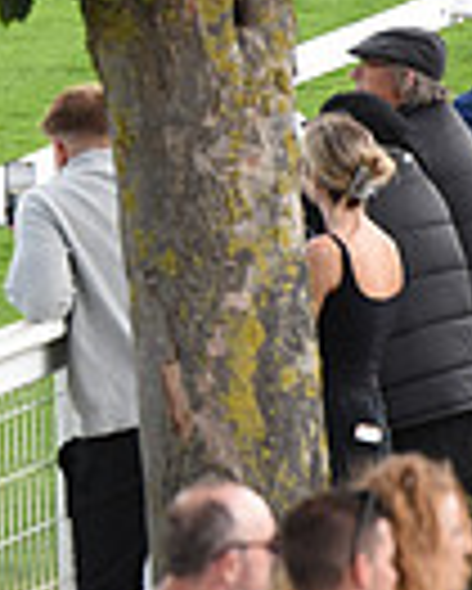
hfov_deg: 1.9
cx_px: -751
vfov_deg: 2.3
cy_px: -52
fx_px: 14511
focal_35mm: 832
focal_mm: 200
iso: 640
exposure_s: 1/1250
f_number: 4.5
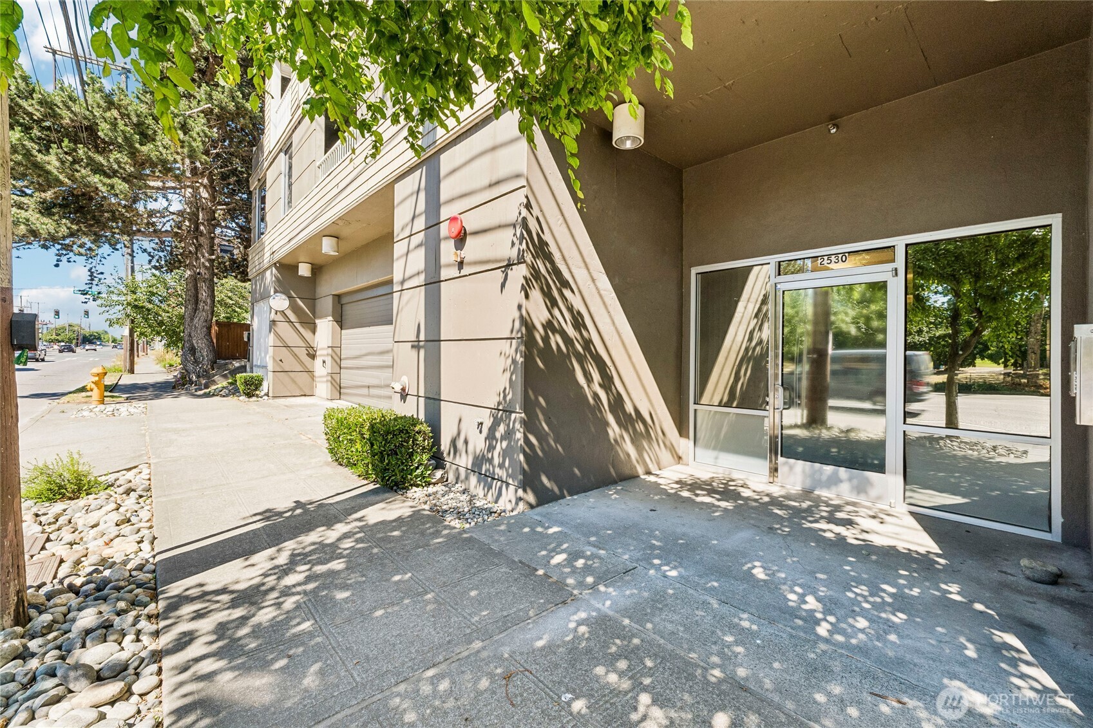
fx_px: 455
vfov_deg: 77.3
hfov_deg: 100.4
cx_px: 546
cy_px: 364
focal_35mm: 15
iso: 250
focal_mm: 10
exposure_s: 1/100
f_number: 9
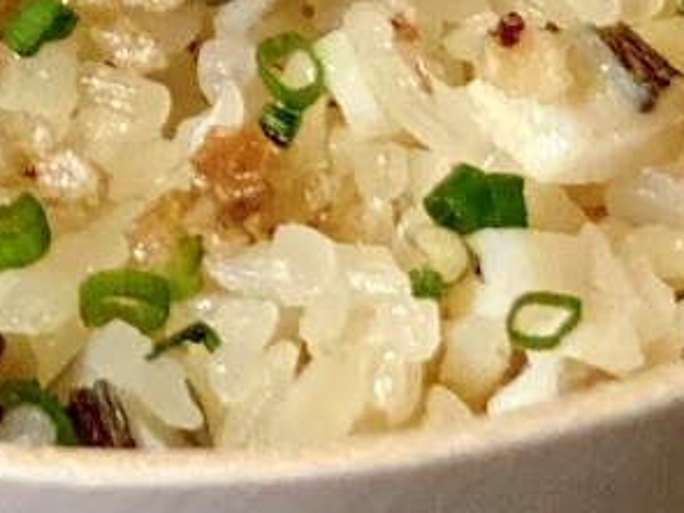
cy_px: -592
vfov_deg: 4.1
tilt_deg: -51.9
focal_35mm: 355
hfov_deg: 5.6
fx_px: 7012
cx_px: -183
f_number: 2
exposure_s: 1/120
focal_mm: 6
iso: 160
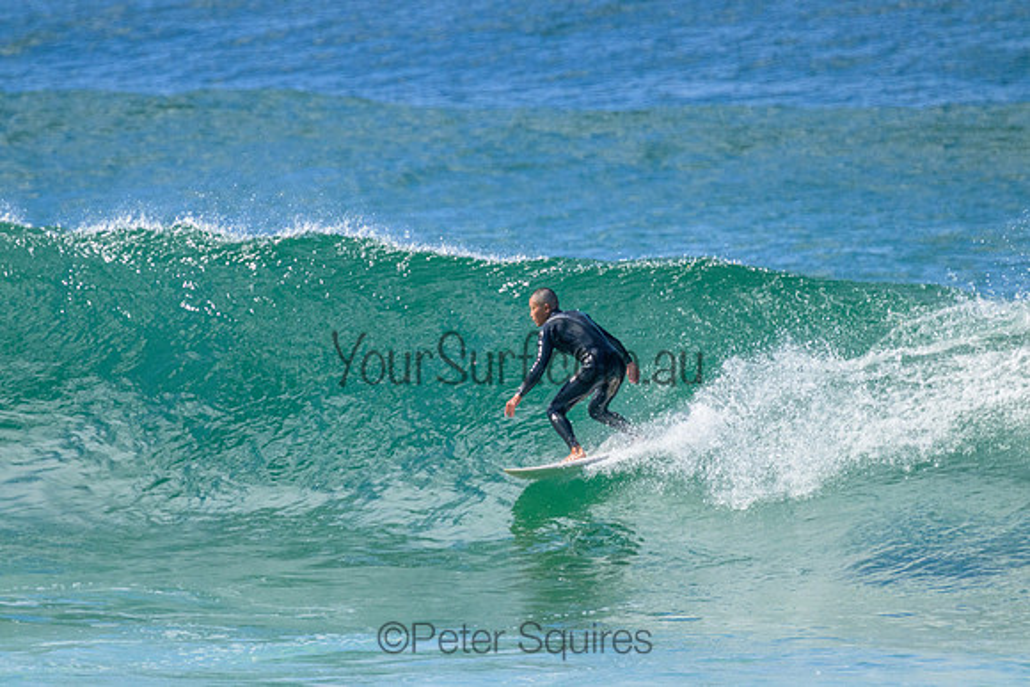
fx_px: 22893
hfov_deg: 2.6
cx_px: 515
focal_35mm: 800
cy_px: 344
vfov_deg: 1.7
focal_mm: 800
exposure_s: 1/1600
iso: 2800
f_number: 11
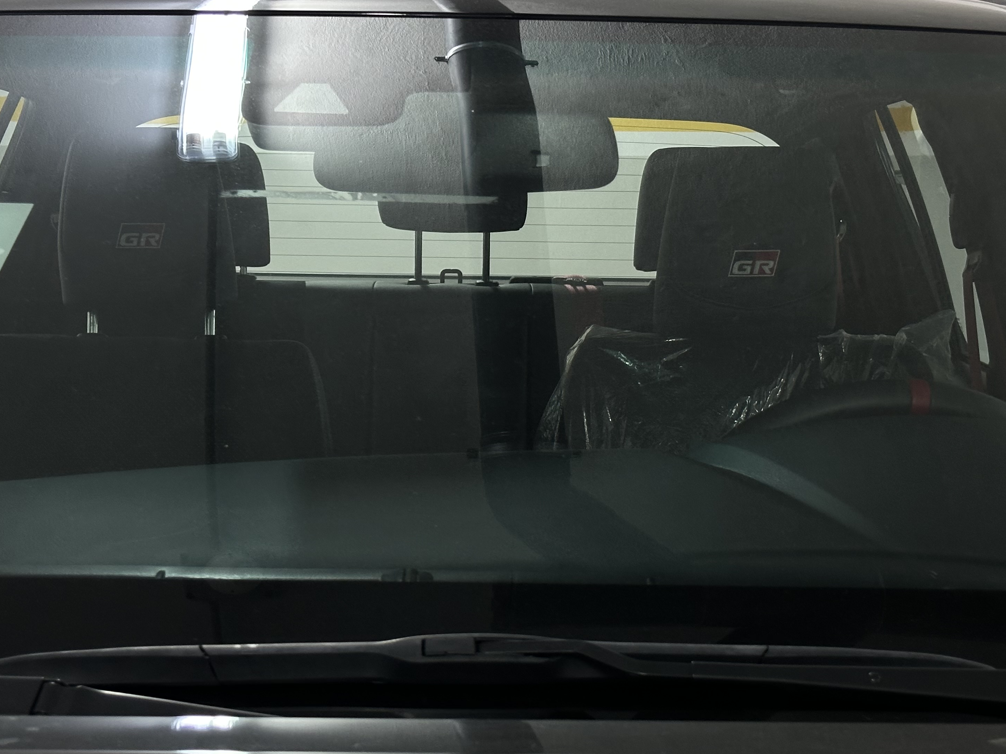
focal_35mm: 67
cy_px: 392
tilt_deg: -4.4
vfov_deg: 21.9
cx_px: 494
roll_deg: -1.1
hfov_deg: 29.0
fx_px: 1947
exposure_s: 1/60
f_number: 1.78
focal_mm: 6.86
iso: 250
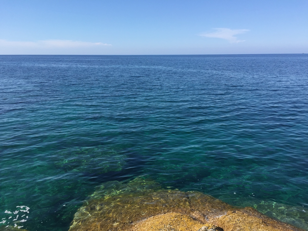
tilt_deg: -13.2
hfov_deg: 61.7
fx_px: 258
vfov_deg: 48.2
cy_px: 116
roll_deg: -0.9
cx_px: 154
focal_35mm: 29
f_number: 2.2
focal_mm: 4.15
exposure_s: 1/1799
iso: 32
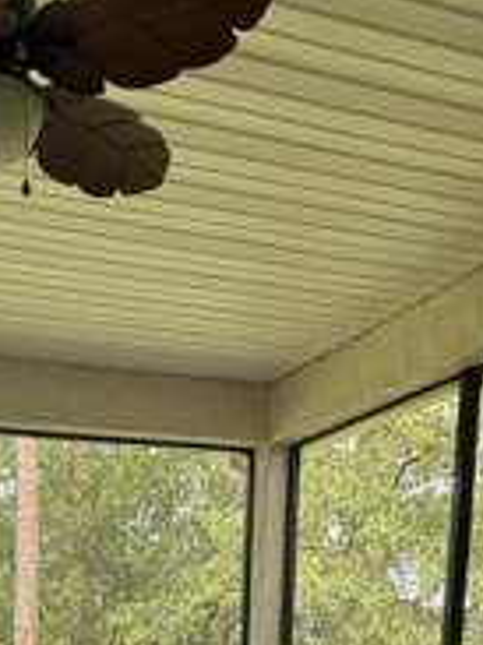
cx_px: 49
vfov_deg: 30.8
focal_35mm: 49
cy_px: 832
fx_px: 913
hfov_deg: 28.5
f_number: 2.2
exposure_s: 1/105
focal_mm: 2.22
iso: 40
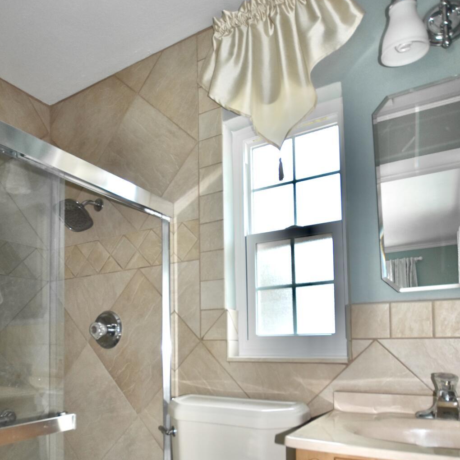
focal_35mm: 25
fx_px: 376
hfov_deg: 62.7
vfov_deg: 60.4
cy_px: 329
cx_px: 200
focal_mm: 10
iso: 320
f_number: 3.5
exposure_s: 1/60
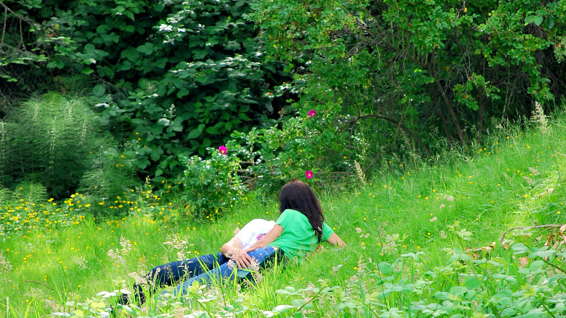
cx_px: 283
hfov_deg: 4.6
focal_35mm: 471
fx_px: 7070
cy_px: 233
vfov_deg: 2.6
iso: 200
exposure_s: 1/125
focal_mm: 200
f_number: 6.3
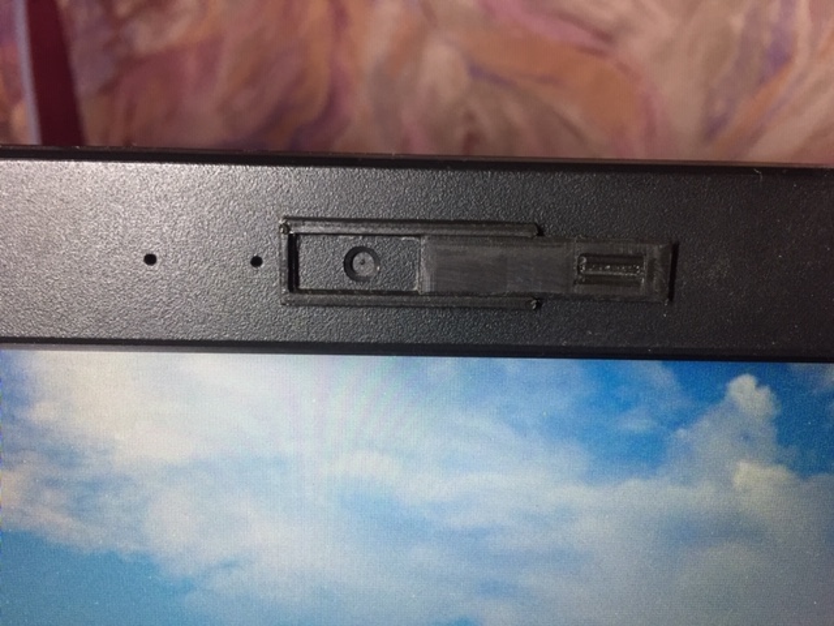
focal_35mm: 29
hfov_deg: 61.7
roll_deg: -2.5
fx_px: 699
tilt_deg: -25.2
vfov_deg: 48.2
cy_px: 313
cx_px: 417
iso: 125
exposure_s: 1/33
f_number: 2.2
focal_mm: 4.15
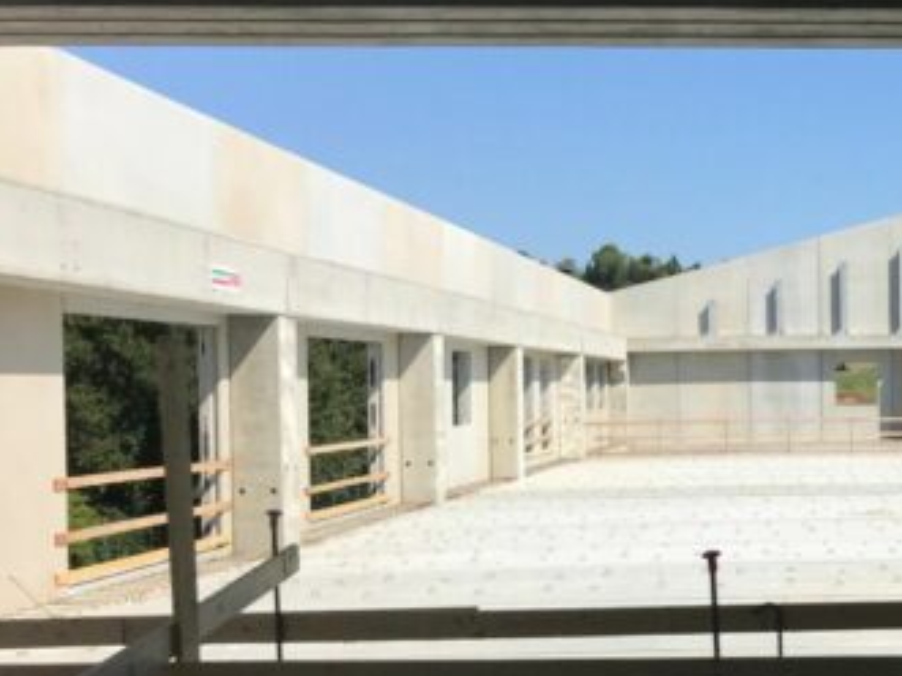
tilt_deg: -1.3
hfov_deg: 32.4
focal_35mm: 55
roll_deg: +1.4
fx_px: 1433
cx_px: 880
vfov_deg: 26.4
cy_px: 442
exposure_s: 1/3831
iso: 20
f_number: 1.8
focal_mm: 3.99
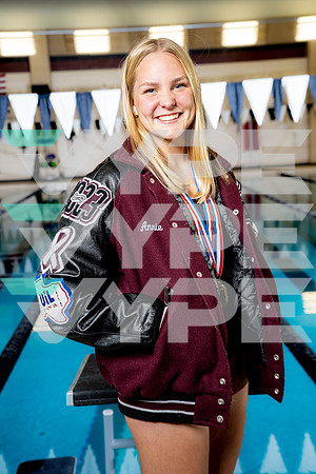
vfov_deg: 36.9
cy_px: 237
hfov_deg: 25.1
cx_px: 158
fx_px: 711
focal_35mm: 54
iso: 320
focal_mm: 54
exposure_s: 1/250
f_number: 5.6
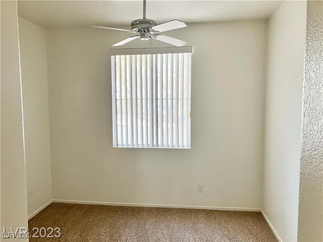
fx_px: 261
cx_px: 162
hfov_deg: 63.4
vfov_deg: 49.7
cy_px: 121
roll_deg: +0.8
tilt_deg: -5.1
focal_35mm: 28
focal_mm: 3.99
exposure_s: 1/60
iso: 125
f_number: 1.8
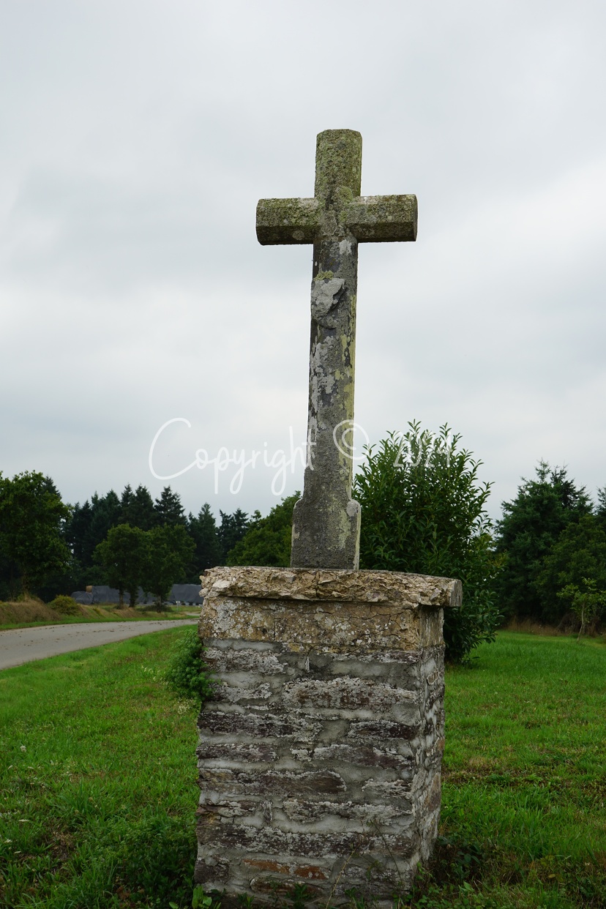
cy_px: 454
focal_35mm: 46
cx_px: 303
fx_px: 1174
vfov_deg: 42.3
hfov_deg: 28.9
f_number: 9
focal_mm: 31
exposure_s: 1/100
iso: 100
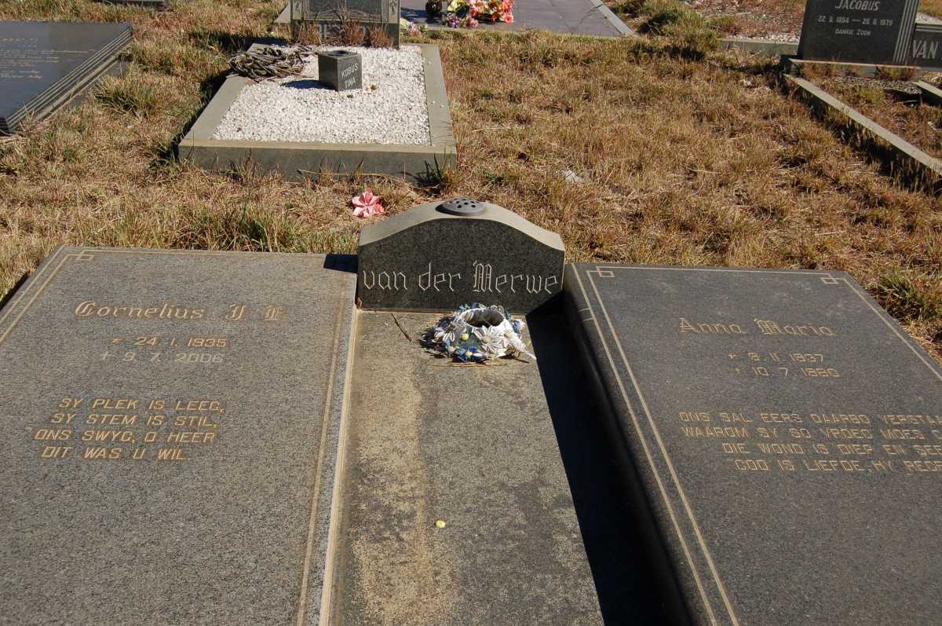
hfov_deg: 53.2
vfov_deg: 36.8
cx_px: 471
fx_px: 941
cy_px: 313
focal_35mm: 36
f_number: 6.3
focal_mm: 24
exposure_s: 1/500
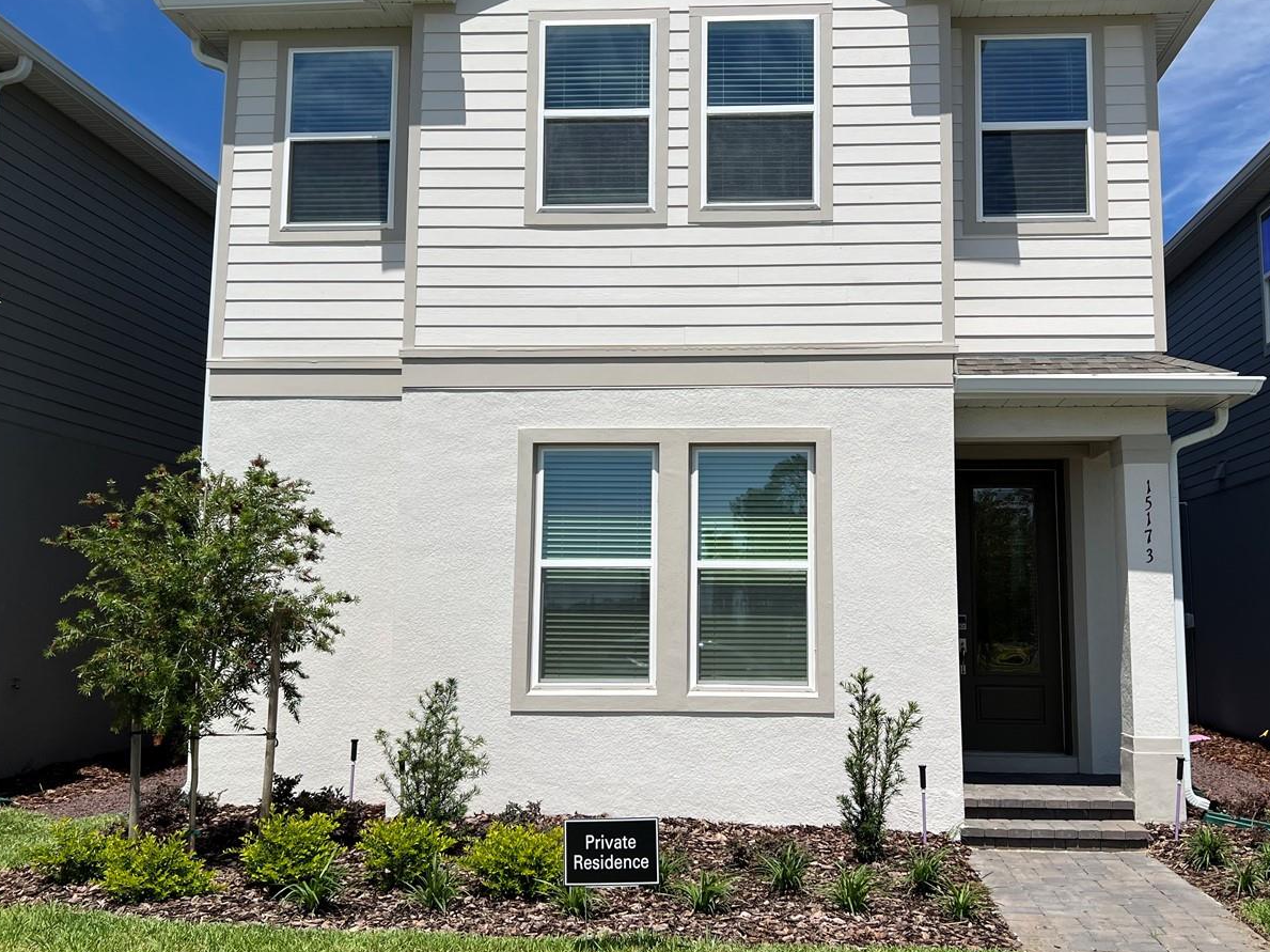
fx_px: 1284
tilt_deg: +7.9
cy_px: 446
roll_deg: +0.3
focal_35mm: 35
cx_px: 705
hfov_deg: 52.5
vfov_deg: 40.7
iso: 50
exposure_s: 1/8000
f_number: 1.5
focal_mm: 5.7
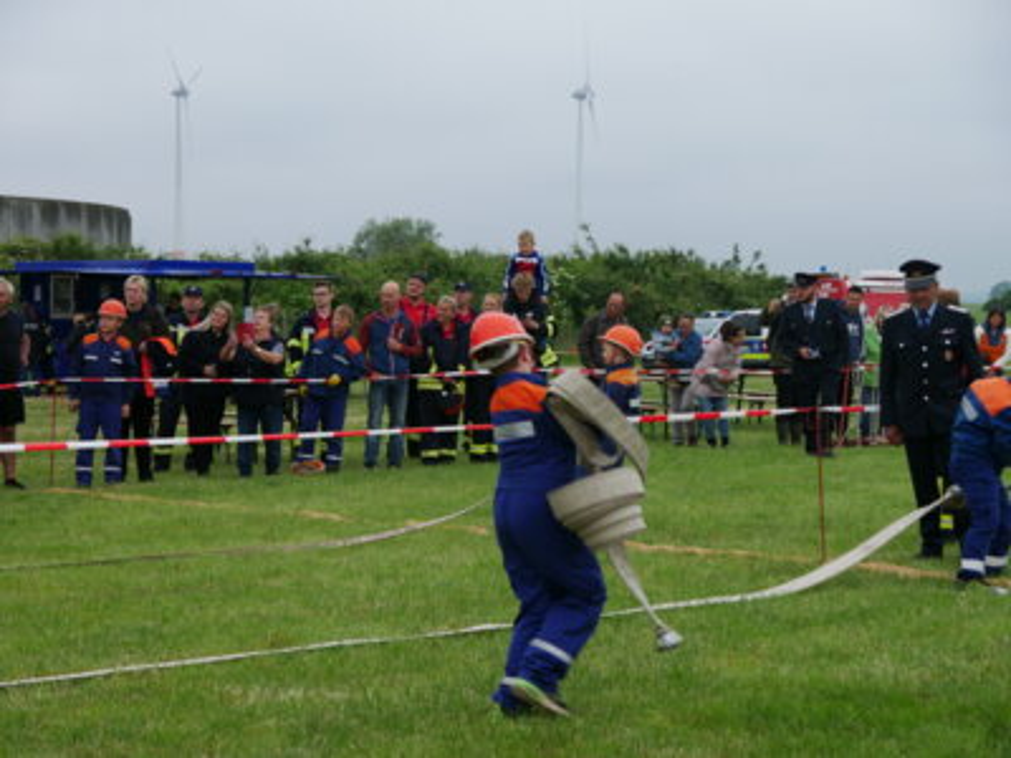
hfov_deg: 23.3
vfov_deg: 17.6
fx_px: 2453
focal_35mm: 84
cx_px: 506
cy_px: 379
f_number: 6.3
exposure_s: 1/250
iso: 200
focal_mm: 42
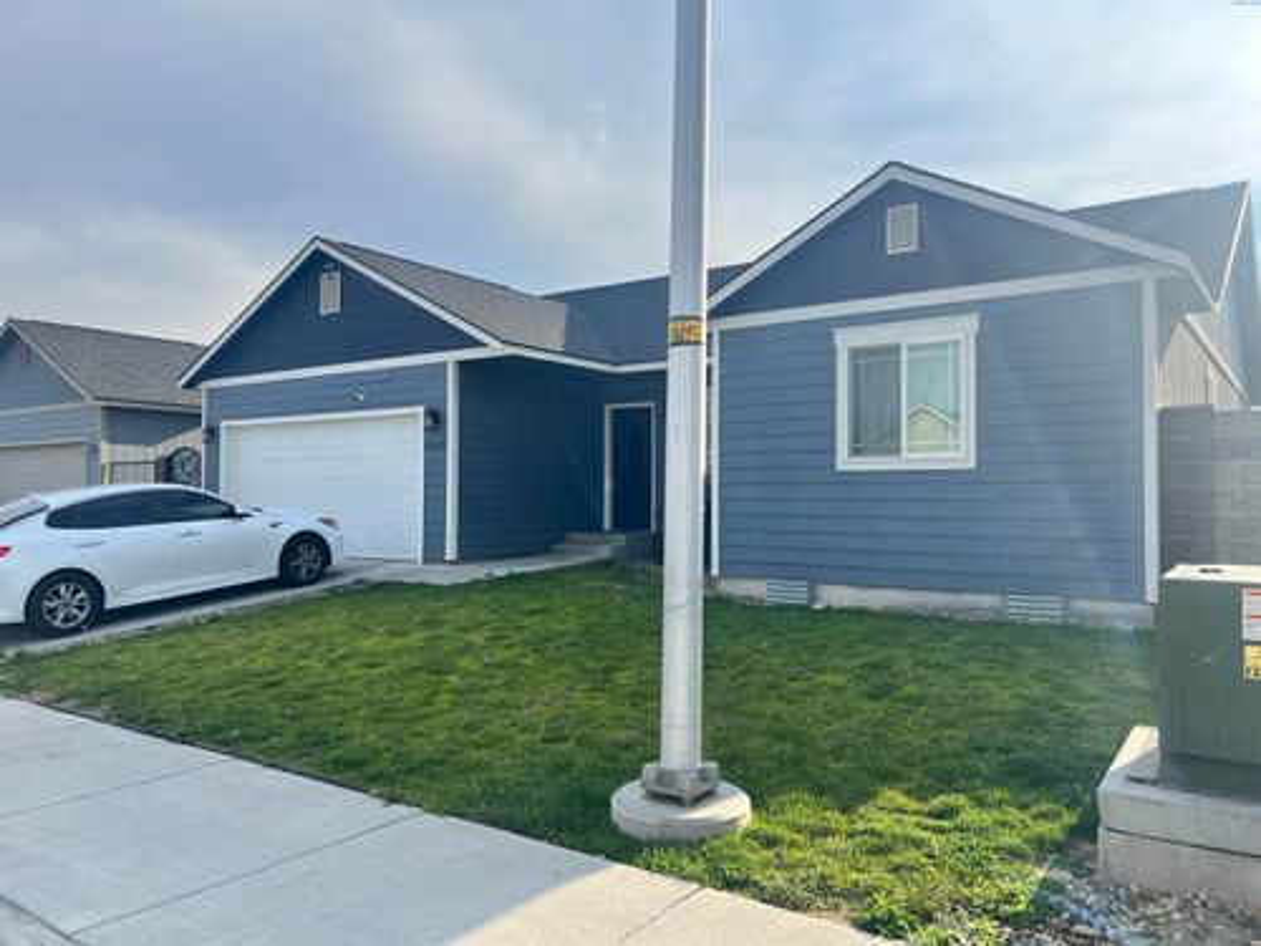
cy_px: 473
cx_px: 630
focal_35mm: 26
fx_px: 947
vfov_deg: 53.1
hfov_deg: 67.3
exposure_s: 1/2252
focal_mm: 5.7
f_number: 1.5
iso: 50
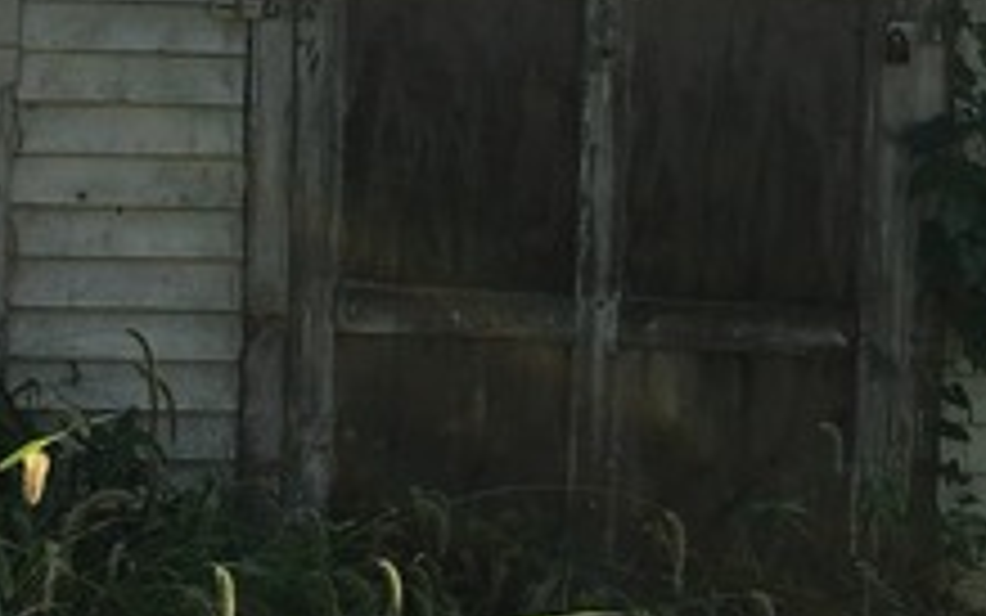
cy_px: 256
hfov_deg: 23.0
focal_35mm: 90
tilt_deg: -3.2
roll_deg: -2.5
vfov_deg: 14.5
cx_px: 554
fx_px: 2419
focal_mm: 4.15
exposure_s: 1/2198
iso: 25
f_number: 2.2
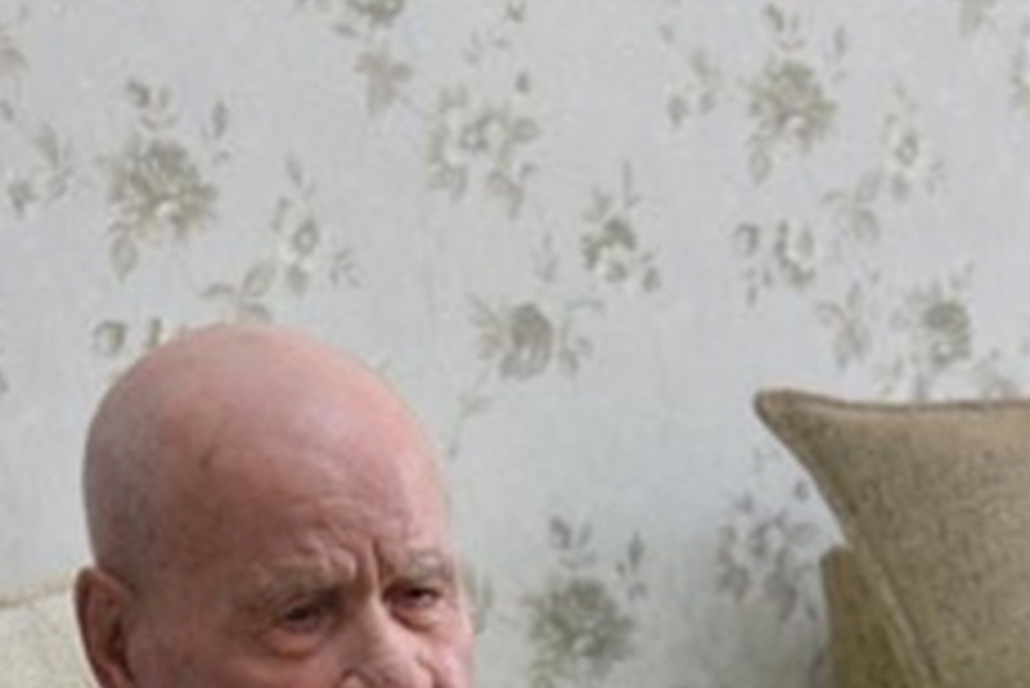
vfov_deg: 8.7
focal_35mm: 157
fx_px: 4495
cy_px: 733
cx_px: 740
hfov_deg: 13.0
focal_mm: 48
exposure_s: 1/60
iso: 720
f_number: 4
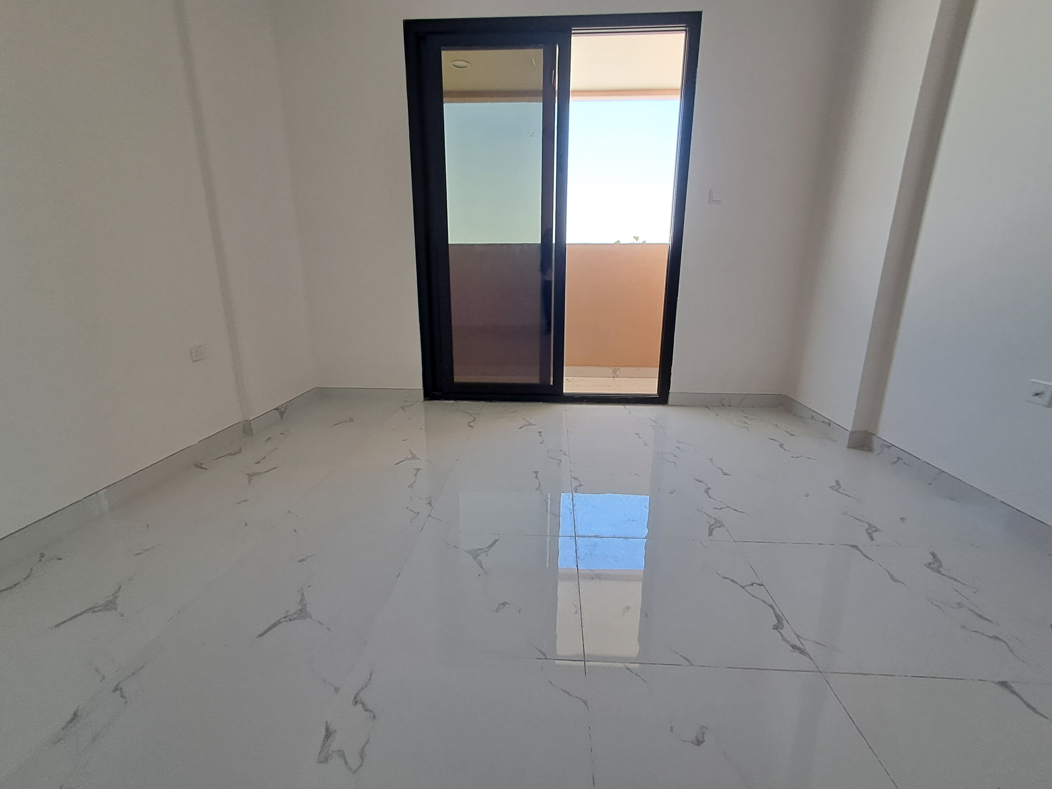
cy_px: 394
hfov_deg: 94.5
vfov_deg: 78.1
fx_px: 486
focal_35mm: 16
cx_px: 526
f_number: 2.2
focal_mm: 1.64
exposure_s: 1/100
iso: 40
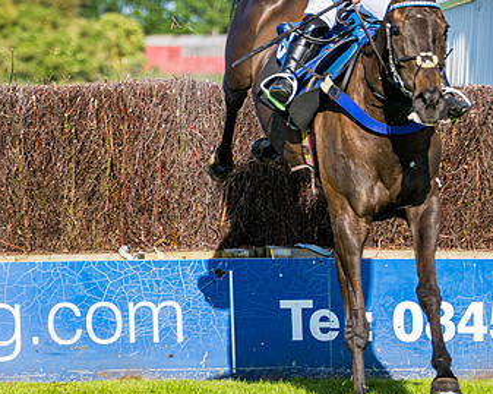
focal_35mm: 388
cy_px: 144
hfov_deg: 5.0
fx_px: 5656
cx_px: -40
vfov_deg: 4.0
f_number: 4
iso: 200
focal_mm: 135
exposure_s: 1/2000
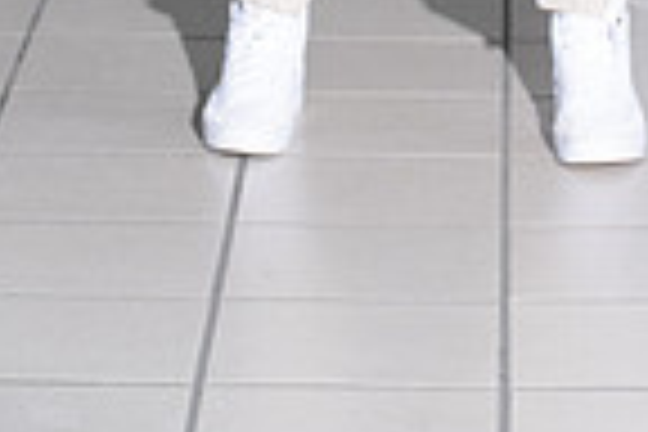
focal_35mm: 296
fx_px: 5328
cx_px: 513
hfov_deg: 7.0
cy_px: -558
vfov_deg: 4.5
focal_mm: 95
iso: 1250
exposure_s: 1/125
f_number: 5.6
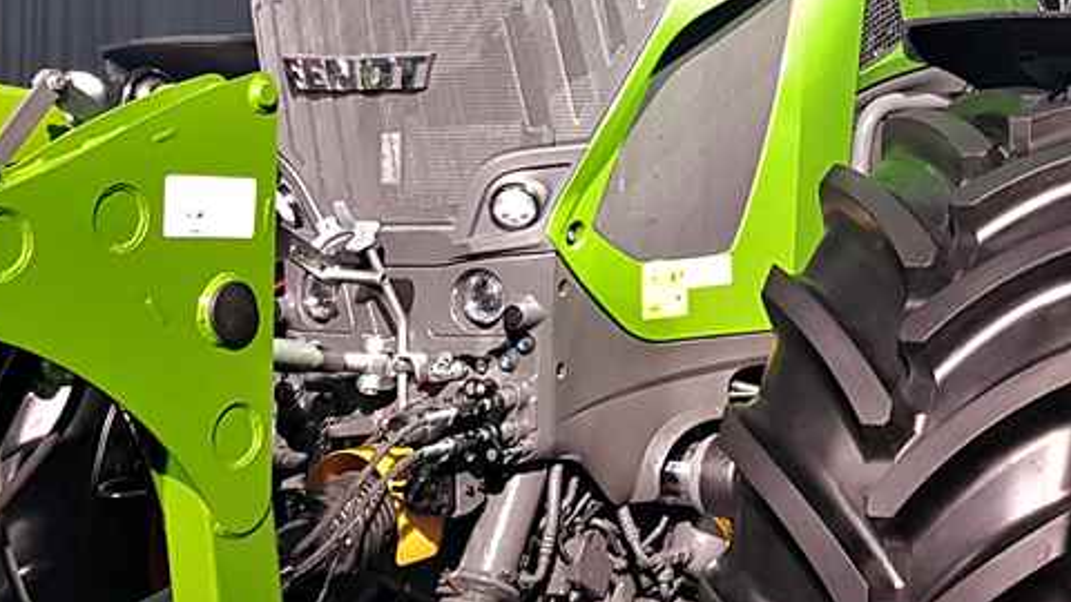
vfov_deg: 21.0
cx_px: 831
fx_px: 1619
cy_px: 184
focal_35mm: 57
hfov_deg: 35.6
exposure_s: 1/33
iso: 200
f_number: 1.7
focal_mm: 4.3
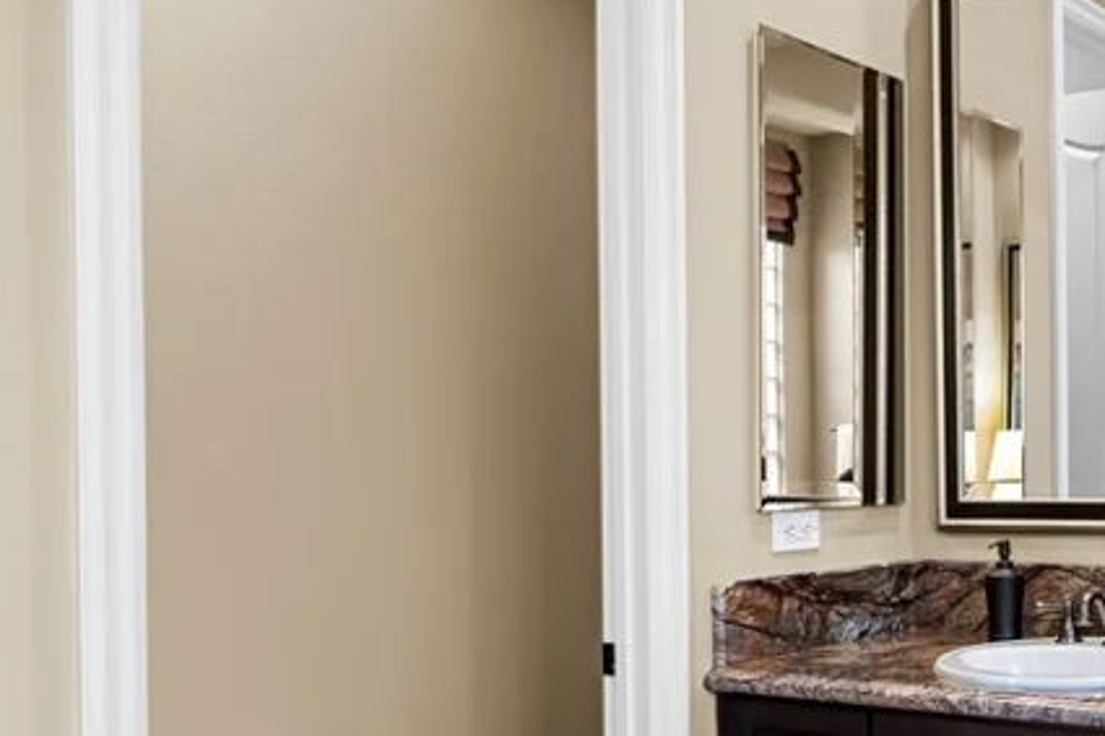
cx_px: 1235
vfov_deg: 32.5
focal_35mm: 41
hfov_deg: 38.6
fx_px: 1258
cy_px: 459
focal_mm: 17
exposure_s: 1/3
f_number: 8
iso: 400
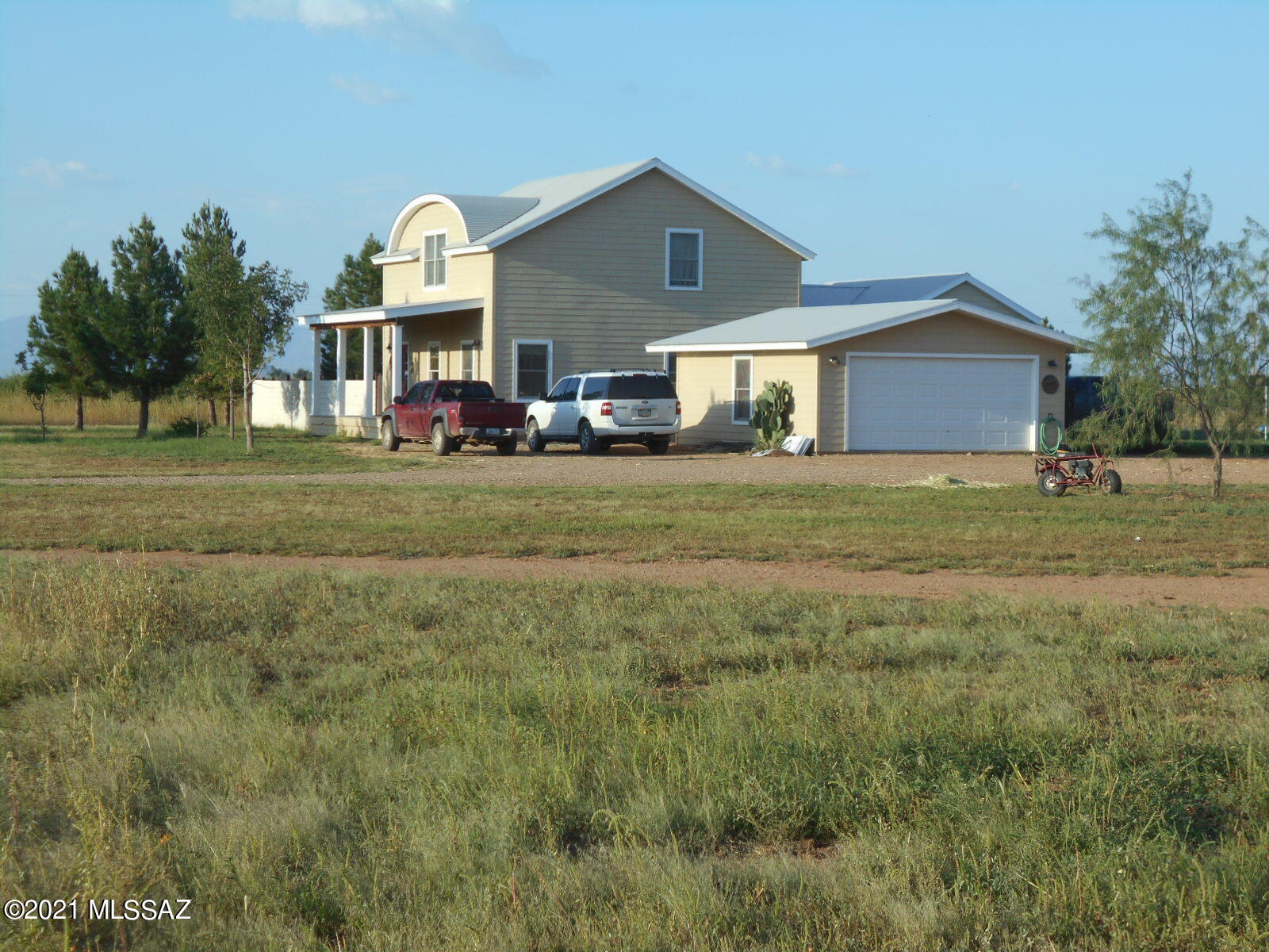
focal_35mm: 75
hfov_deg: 26.0
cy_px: 476
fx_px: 2749
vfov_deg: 19.6
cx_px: 634
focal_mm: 13.5
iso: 80
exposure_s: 1/320
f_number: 5.8
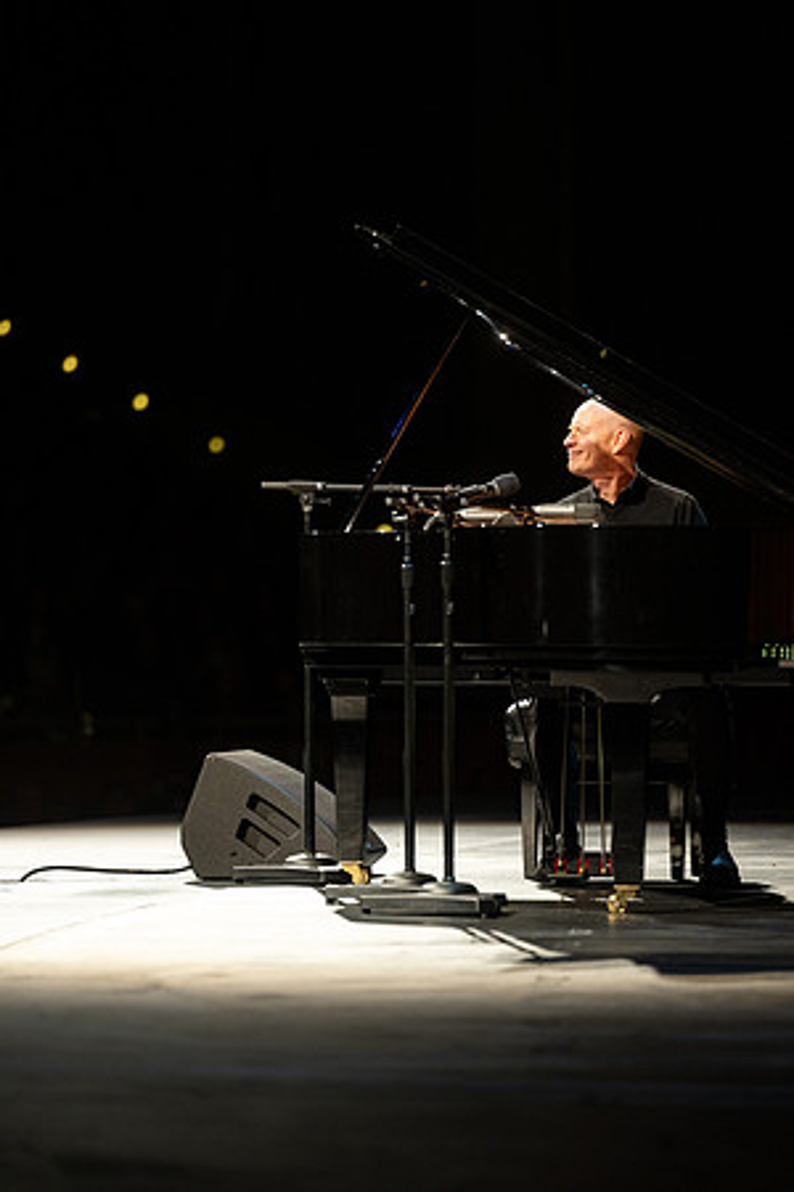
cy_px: 596
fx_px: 6616
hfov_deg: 6.9
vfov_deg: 10.3
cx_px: 397
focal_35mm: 200
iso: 1000
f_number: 2.8
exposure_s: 1/200
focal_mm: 200
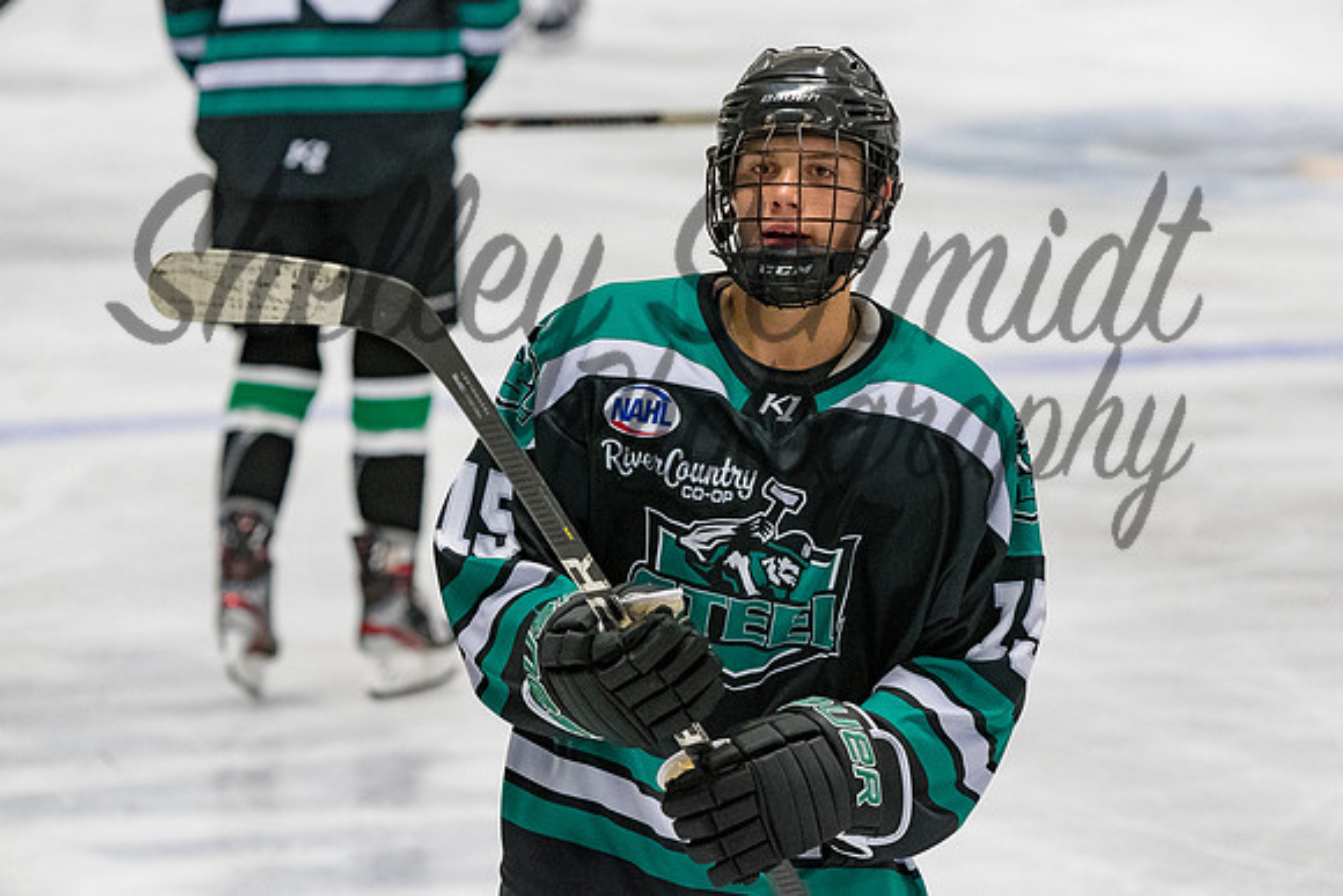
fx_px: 9809
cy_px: 409
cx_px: 673
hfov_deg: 7.8
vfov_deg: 5.2
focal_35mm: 263
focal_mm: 160
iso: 2000
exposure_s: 1/800
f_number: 3.5
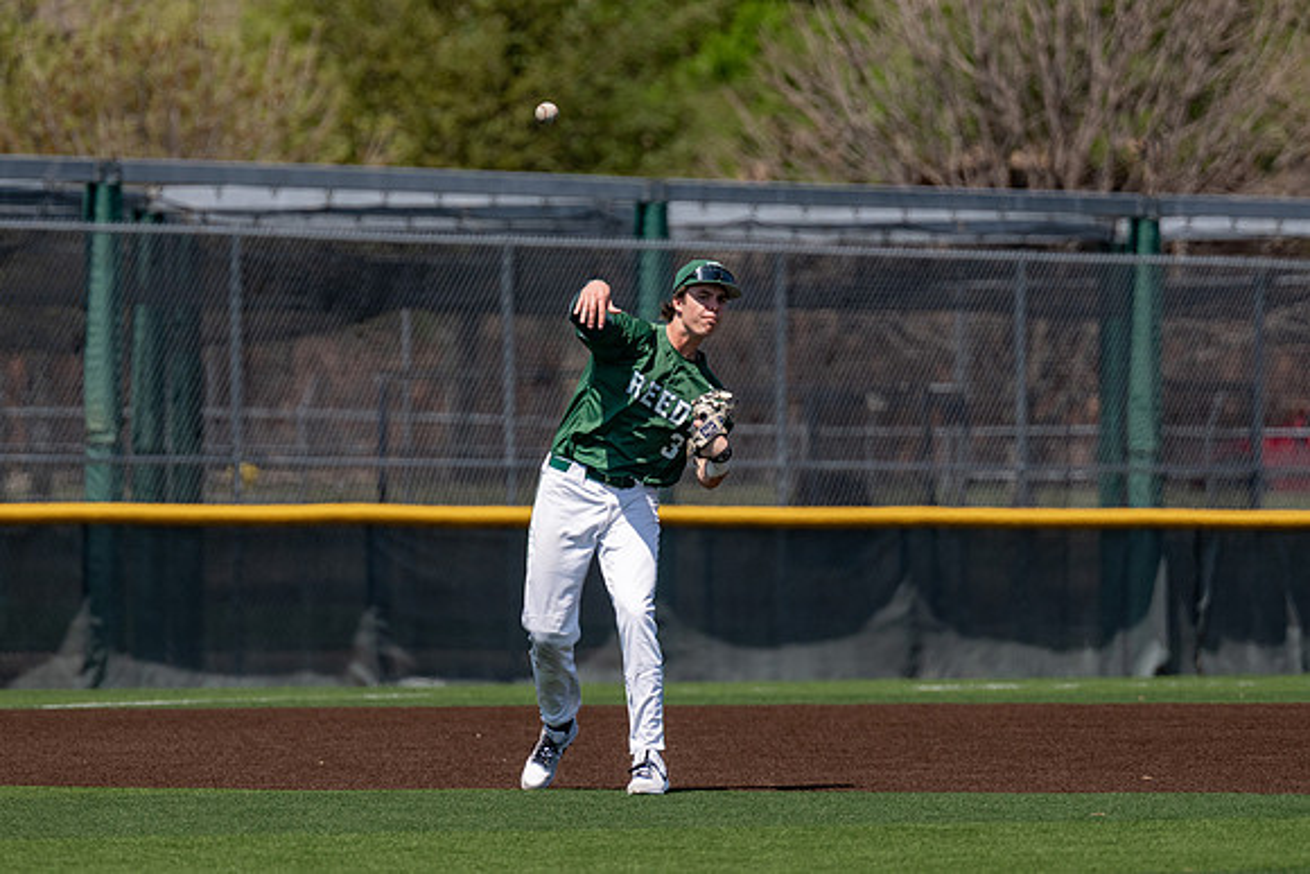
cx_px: 584
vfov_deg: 3.4
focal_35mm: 406
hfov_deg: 5.1
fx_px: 14772
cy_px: 421
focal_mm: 276
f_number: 4
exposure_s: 1/4000
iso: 320
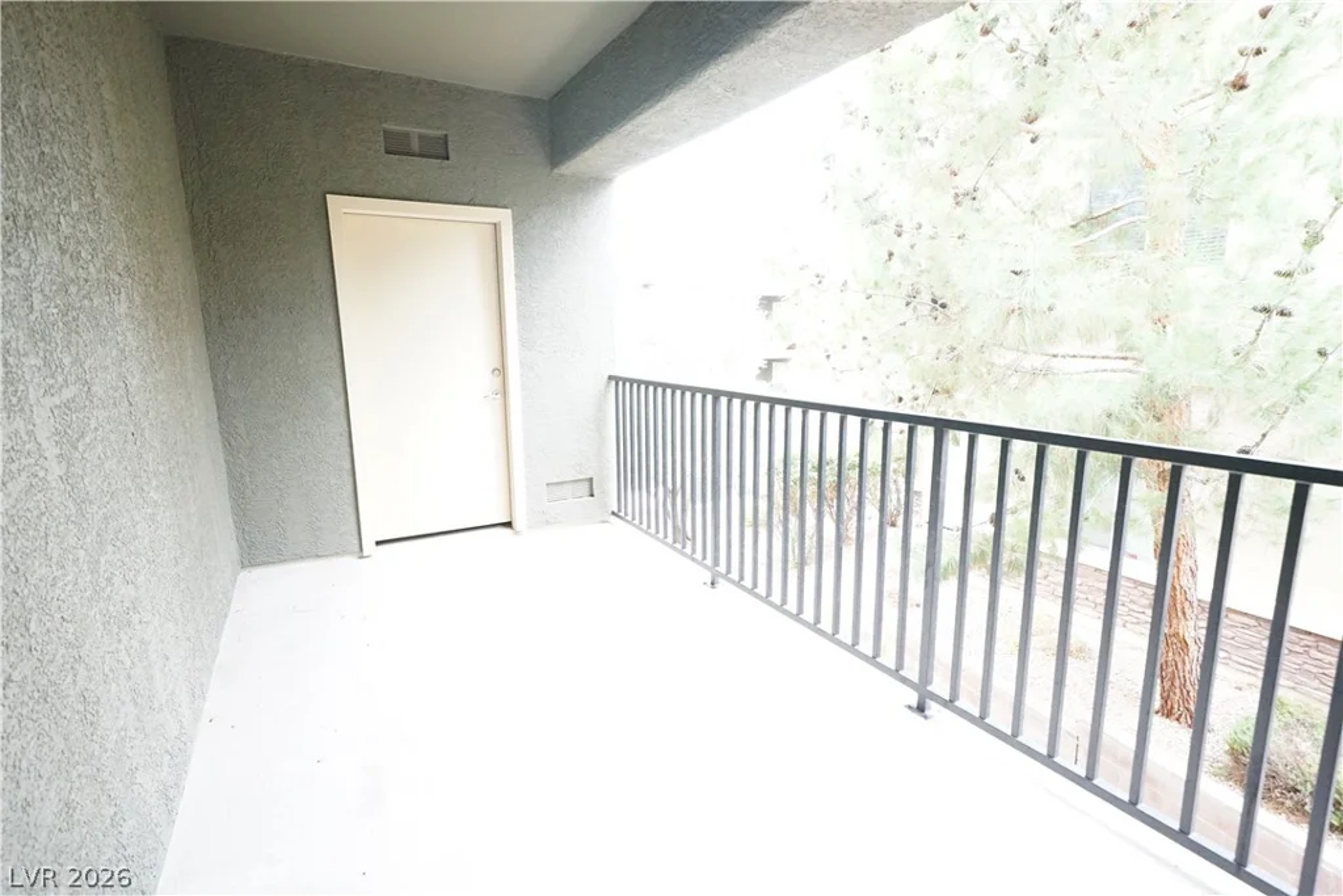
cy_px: 448
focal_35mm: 17
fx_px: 634
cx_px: 672
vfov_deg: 70.5
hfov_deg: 93.3
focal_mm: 17
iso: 6400
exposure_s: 1/250
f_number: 5.6
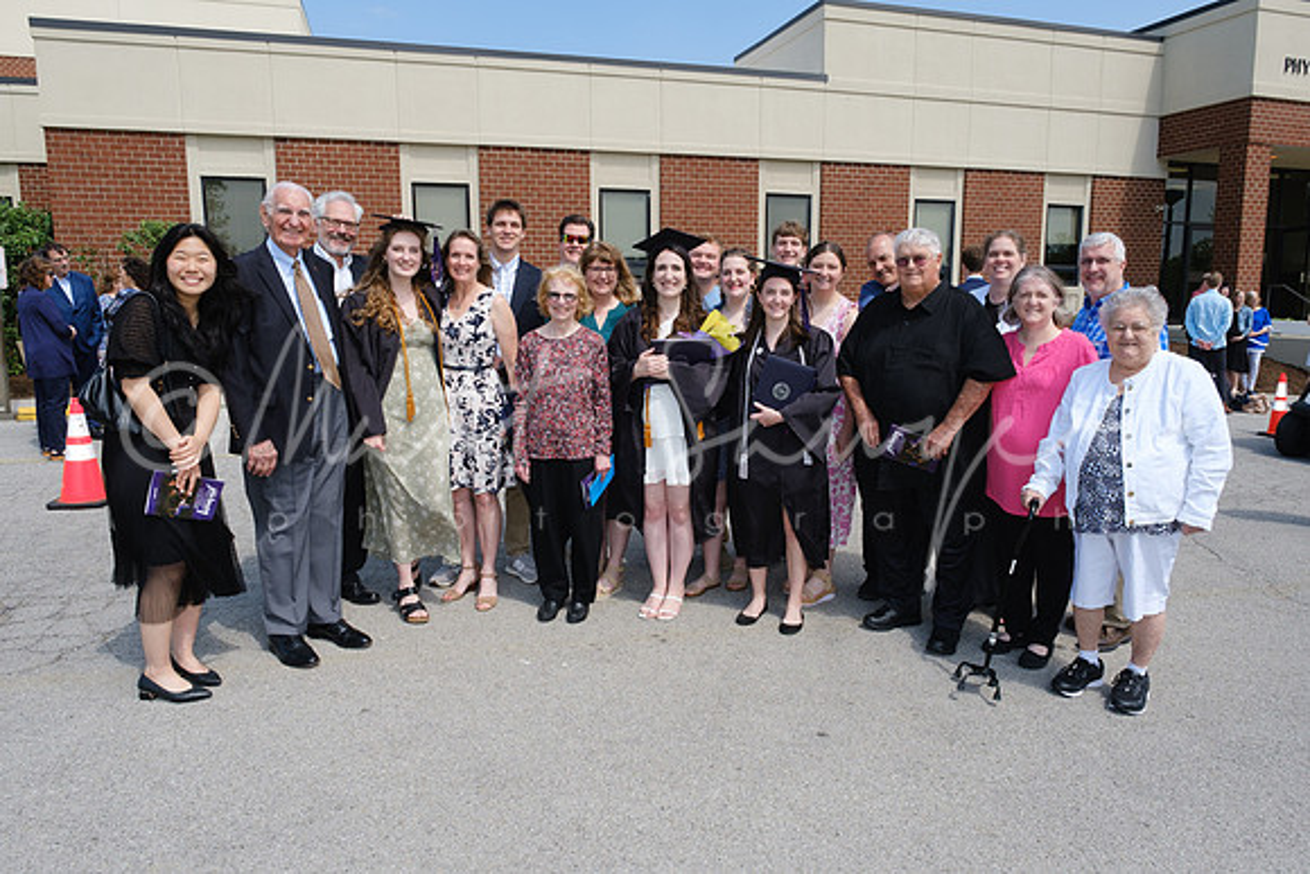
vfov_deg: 53.2
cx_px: 655
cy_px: 437
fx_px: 873
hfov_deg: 73.7
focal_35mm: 24
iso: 200
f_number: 8
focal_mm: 16
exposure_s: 1/500
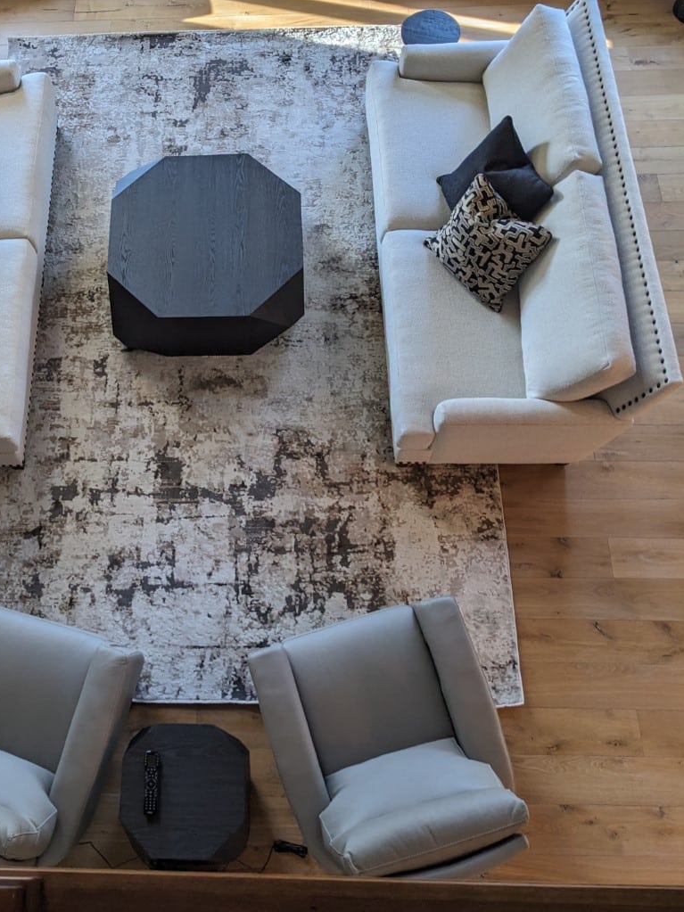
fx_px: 1001
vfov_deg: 48.6
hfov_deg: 37.1
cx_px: 204
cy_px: 356
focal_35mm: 38
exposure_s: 1/60
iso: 48
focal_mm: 4.38
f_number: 1.73
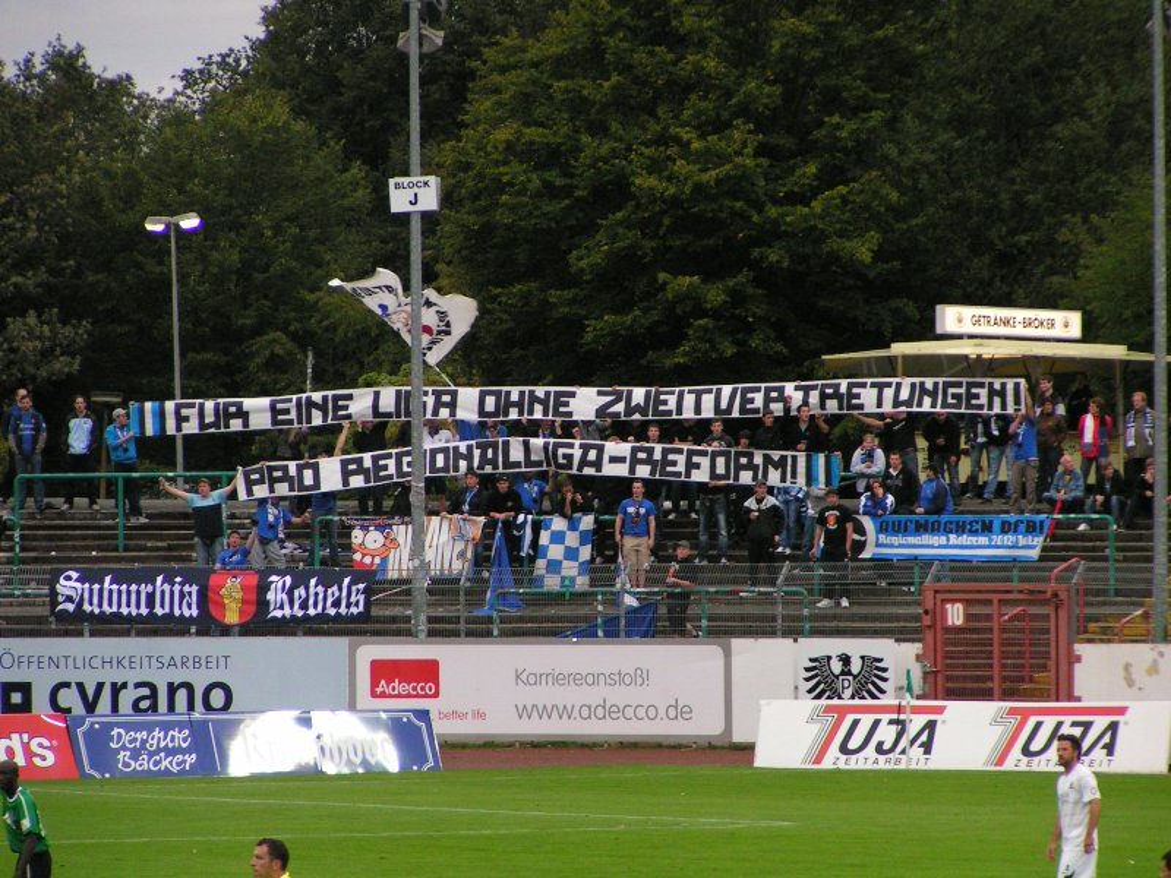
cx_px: 586
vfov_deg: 5.0
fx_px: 10047
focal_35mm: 297
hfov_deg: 6.7
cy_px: 439
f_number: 3.5
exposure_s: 1/250
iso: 200
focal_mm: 45.4
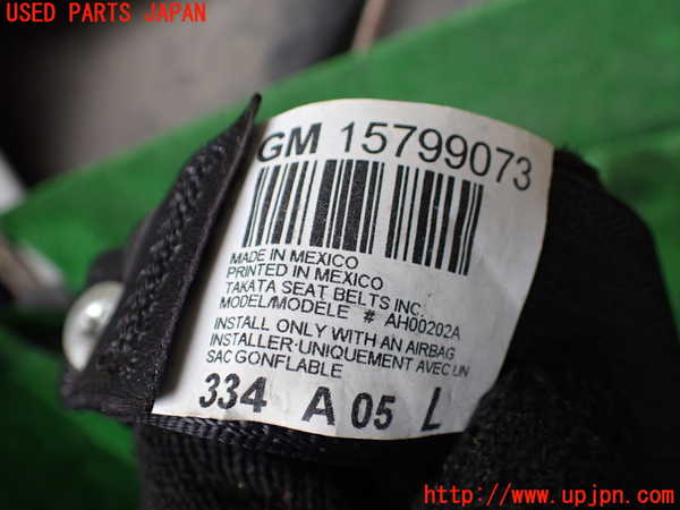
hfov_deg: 60.0
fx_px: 589
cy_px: 255
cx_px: 340
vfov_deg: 46.8
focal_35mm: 30
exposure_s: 1/125
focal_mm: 5.4
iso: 250
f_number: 2.3
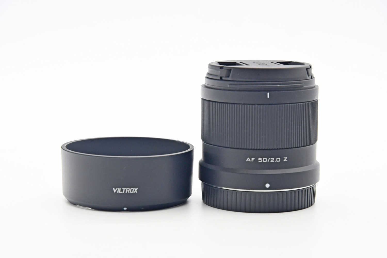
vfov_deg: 14.1
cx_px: 194
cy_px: 129
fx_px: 1043
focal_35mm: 97
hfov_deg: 21.0
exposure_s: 1/125
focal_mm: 65
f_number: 8
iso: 1250
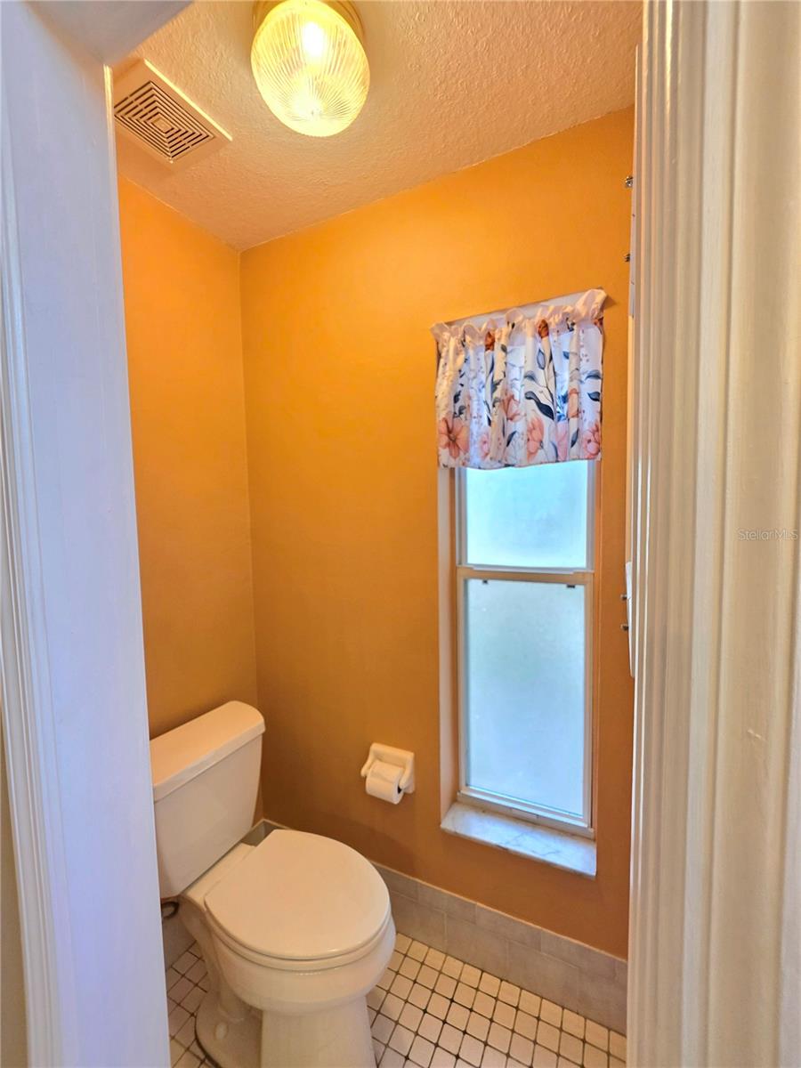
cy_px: 534
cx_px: 400
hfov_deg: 89.9
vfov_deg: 106.2
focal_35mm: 13
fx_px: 401
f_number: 1.9
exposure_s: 1/120
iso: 125
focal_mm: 2.2
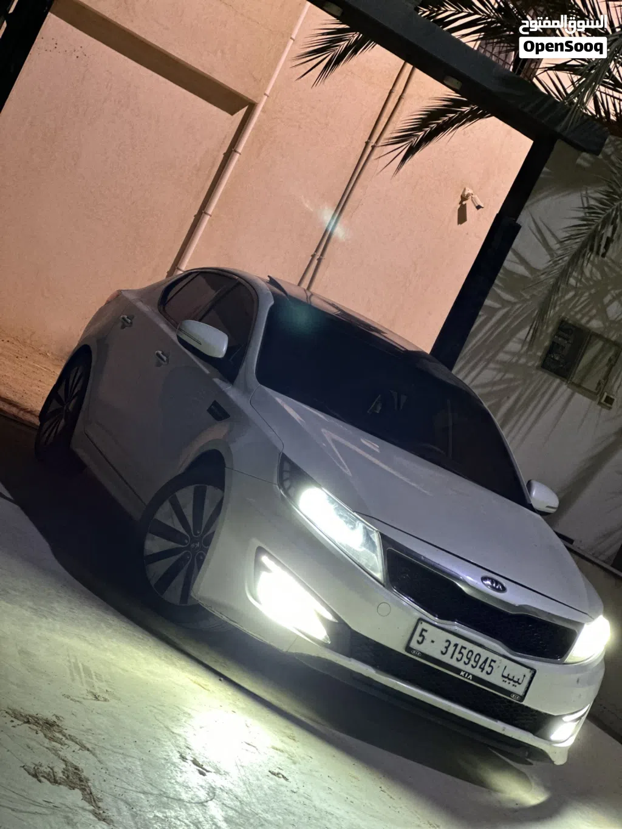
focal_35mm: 77
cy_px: 414
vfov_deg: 25.3
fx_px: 1844
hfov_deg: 19.1
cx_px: 311
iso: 400
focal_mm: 9
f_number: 2.8
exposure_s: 1/14
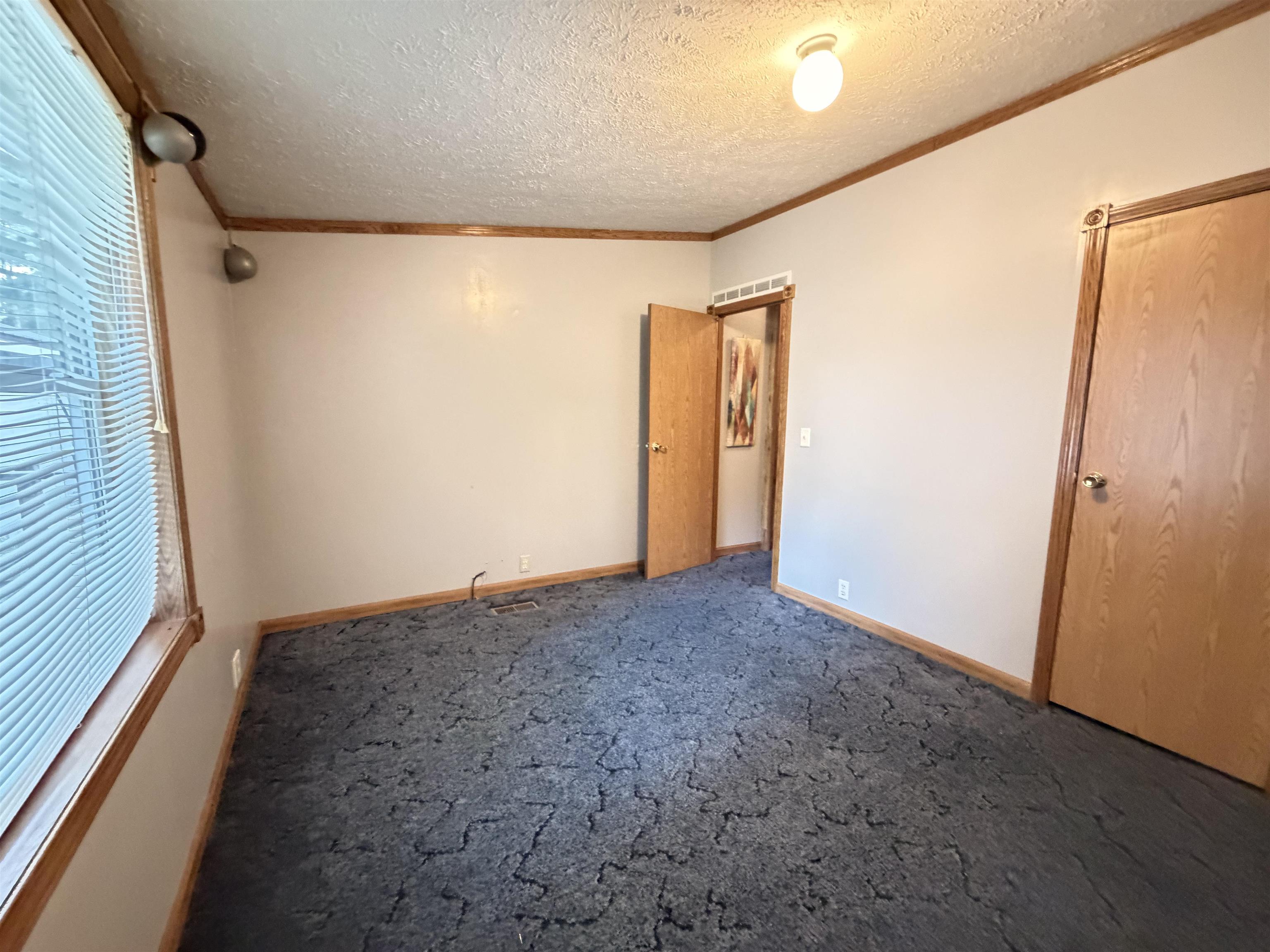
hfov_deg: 102.1
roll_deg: -0.3
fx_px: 514
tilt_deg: -7.6
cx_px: 635
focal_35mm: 14
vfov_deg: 85.7
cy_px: 476
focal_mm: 2.22
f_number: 2.2
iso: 1600
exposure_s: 1/30
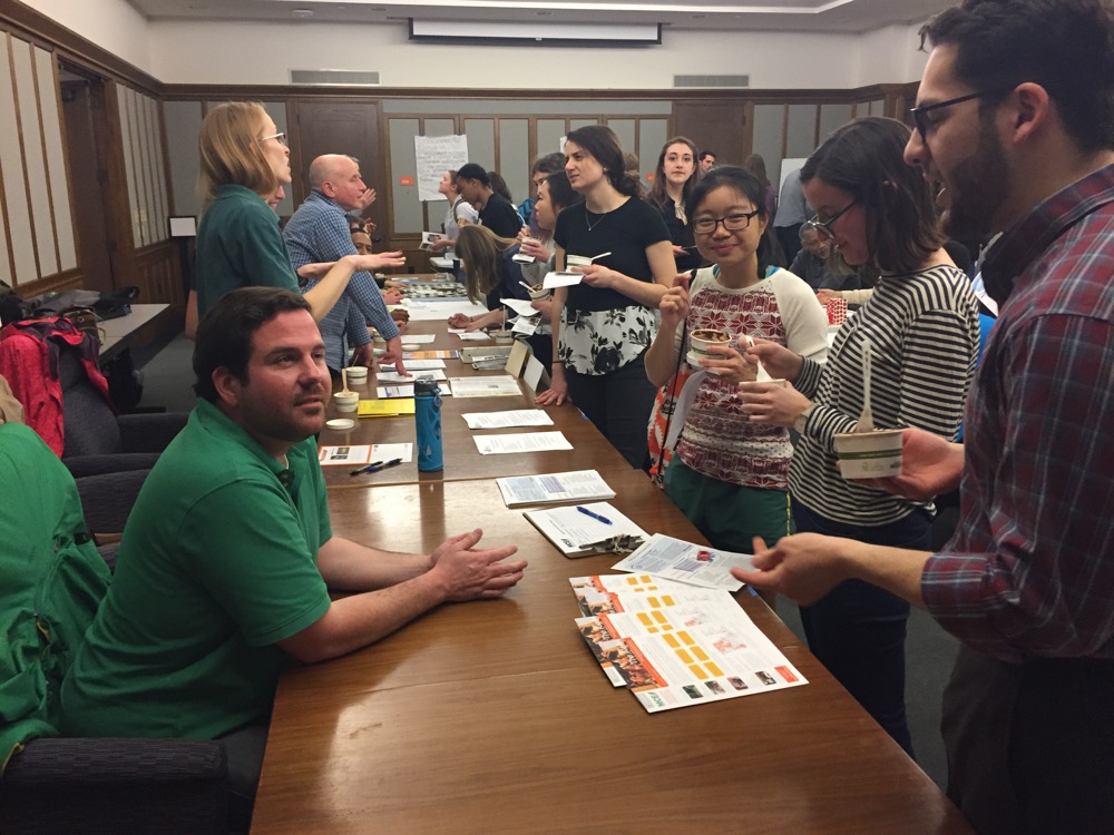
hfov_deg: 61.7
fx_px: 933
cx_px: 557
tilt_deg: -14.2
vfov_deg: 48.2
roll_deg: -0.2
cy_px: 418
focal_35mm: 29
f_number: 2.2
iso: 125
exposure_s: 1/30
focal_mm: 4.15
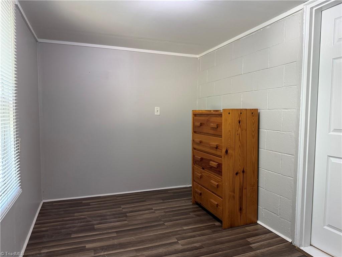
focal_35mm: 24
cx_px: 171
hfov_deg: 71.6
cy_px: 128
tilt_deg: -2.1
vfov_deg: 56.8
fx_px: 237
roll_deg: -0.6
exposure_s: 1/60
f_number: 1.78
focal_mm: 6.76
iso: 250
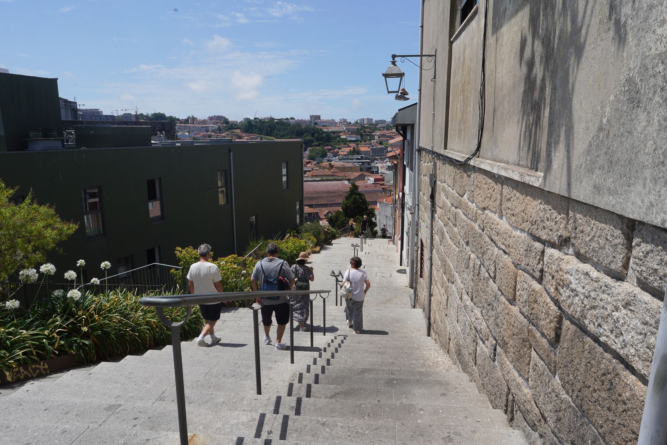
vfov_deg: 53.1
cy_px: 222
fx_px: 445
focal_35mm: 24
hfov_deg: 73.7
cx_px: 334
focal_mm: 24
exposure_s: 1/100
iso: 100
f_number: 18
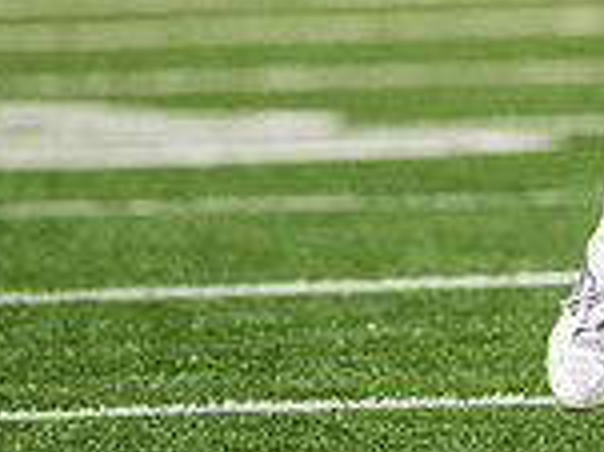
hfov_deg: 1.8
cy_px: -154
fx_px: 19335
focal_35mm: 1109
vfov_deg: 1.3
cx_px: 624
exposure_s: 1/800
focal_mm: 300
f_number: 2.8
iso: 6400
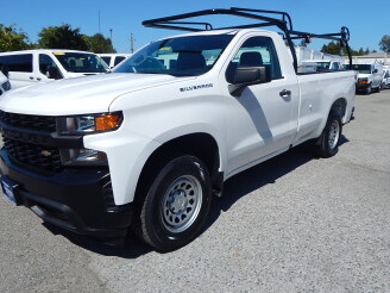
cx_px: 184
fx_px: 293
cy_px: 140
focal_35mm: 26
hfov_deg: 67.3
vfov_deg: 53.0
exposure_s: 1/1250
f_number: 6
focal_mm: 4
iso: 125
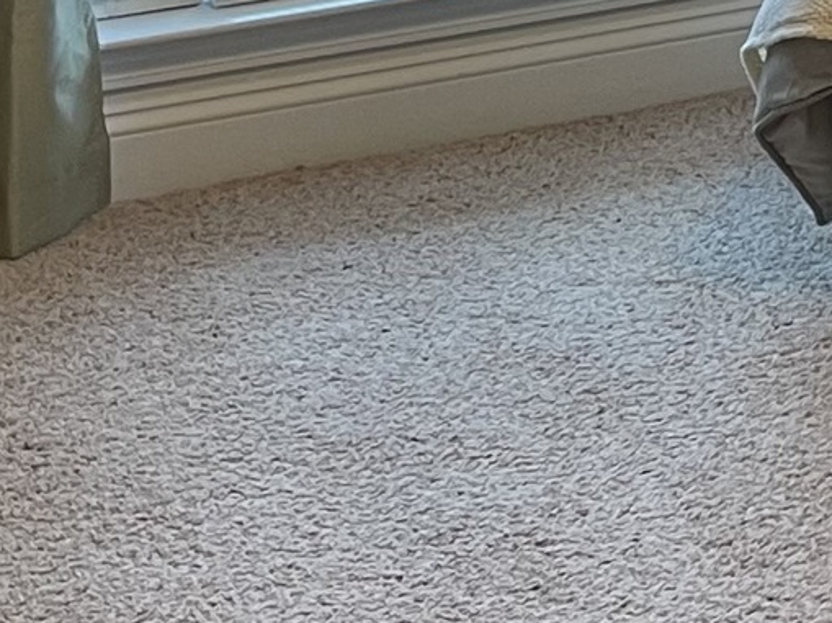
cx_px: 1293
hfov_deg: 12.4
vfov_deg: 9.3
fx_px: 3627
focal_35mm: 151
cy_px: -558
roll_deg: -0.5
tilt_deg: -7.9
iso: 100
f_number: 1.6
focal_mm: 5.1
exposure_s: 1/60
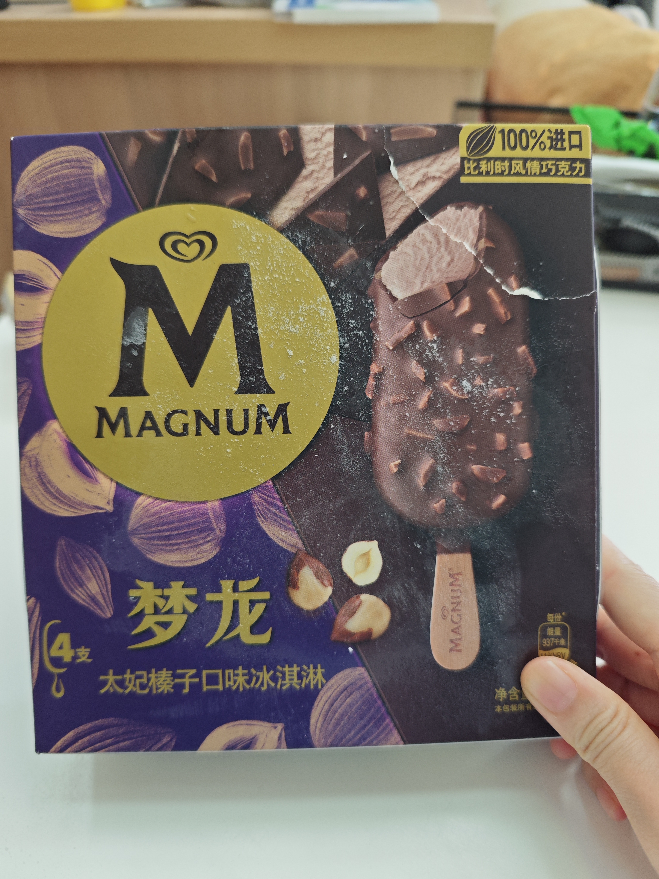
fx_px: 584
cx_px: 330
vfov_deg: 73.9
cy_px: 440
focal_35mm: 23
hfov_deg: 58.9
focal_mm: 6.55
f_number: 1.6
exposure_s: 1/100
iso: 200
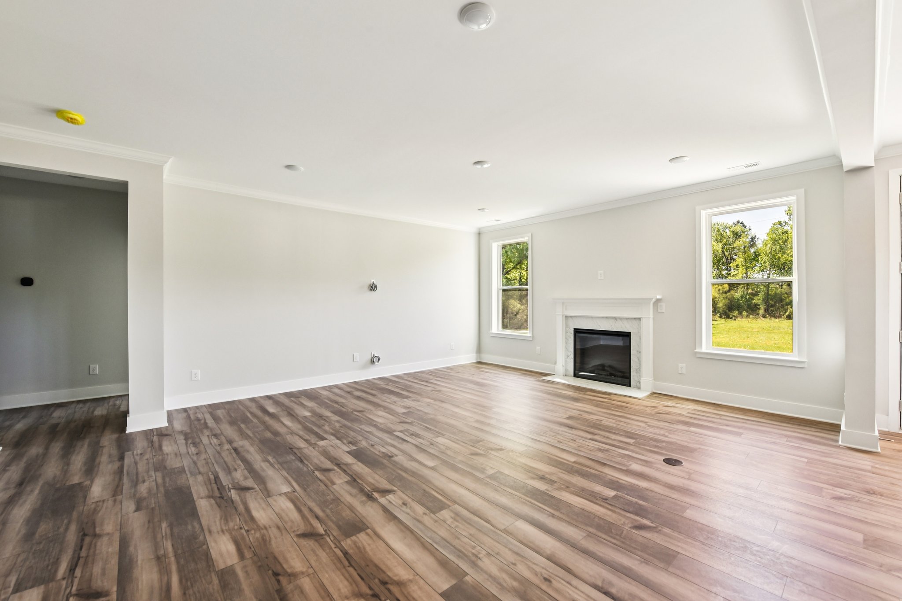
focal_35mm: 14
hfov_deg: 104.3
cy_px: 300
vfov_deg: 81.2
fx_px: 351
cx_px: 451
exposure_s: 1/80
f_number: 8
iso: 800
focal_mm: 14
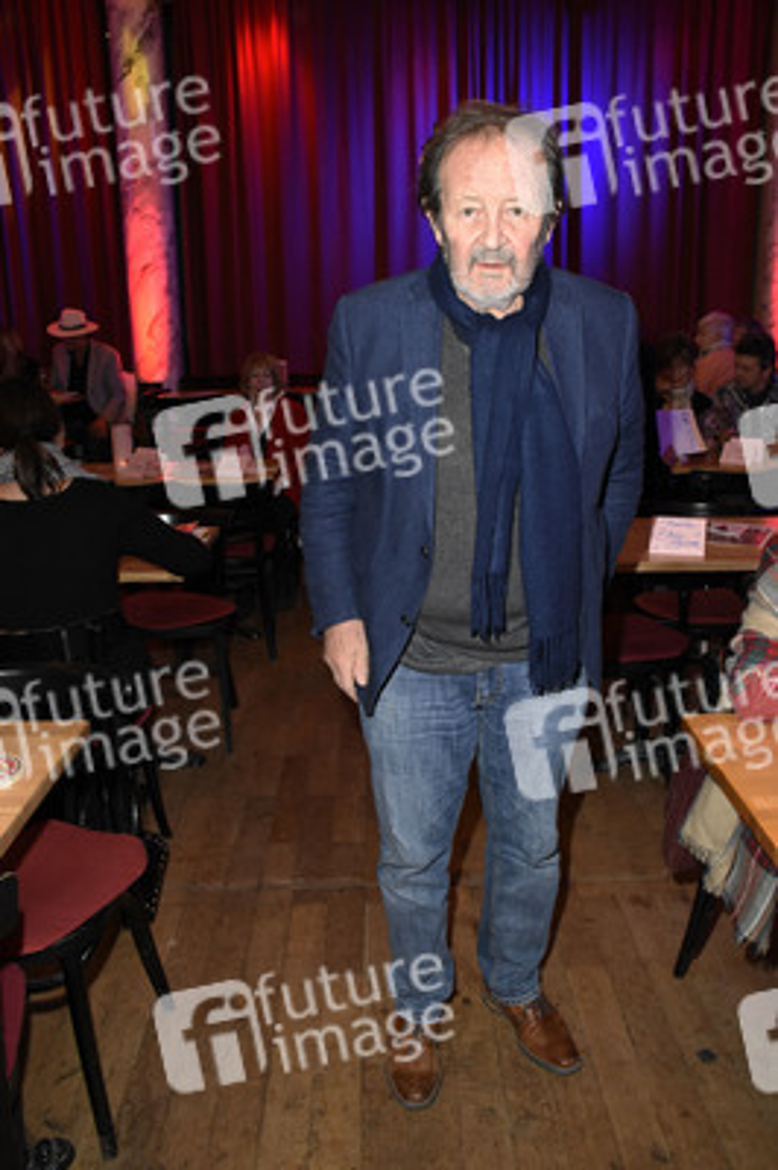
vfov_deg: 67.4
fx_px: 877
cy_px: 585
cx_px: 389
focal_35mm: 27
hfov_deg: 47.9
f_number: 6.3
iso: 3200
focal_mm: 18
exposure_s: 1/60
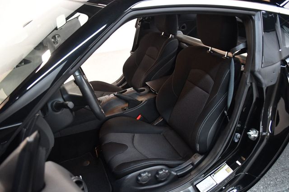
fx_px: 217
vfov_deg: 47.9
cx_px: 144
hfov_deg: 67.4
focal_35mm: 27
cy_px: 96
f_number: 3.5
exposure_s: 1/60
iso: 3600
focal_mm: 18
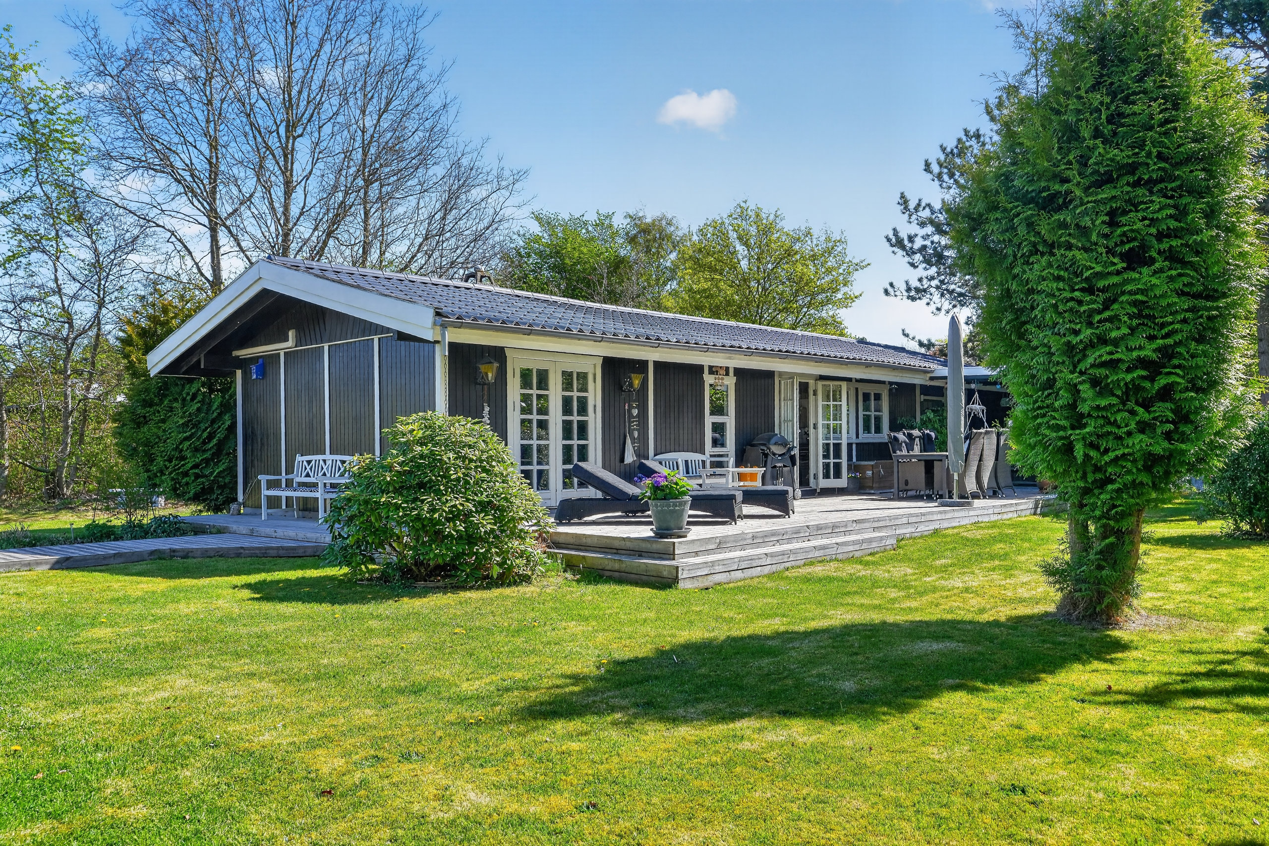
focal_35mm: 27
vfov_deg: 47.9
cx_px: 634
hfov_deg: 67.4
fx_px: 952
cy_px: 423
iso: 400
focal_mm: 27
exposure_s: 1/320
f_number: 8
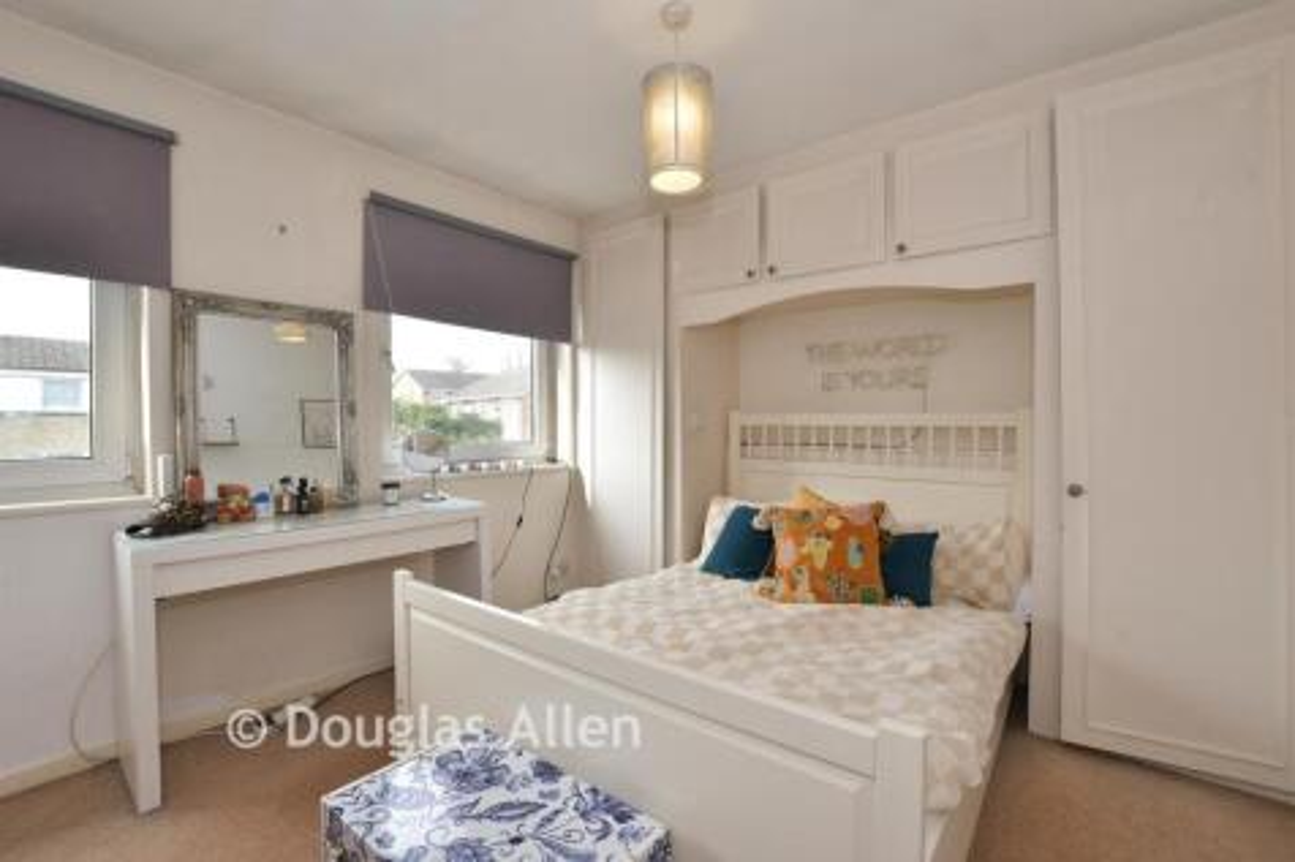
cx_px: 648
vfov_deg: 77.3
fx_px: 539
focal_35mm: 15
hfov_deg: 100.4
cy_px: 431
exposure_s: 1/30
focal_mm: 10
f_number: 8
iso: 125
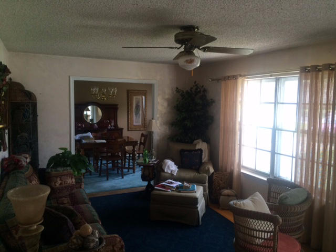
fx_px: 281
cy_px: 126
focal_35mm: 29
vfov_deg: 48.2
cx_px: 168
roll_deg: -1.0
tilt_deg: -8.0
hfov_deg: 61.7
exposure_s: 1/30
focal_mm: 4.15
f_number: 2.2
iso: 40
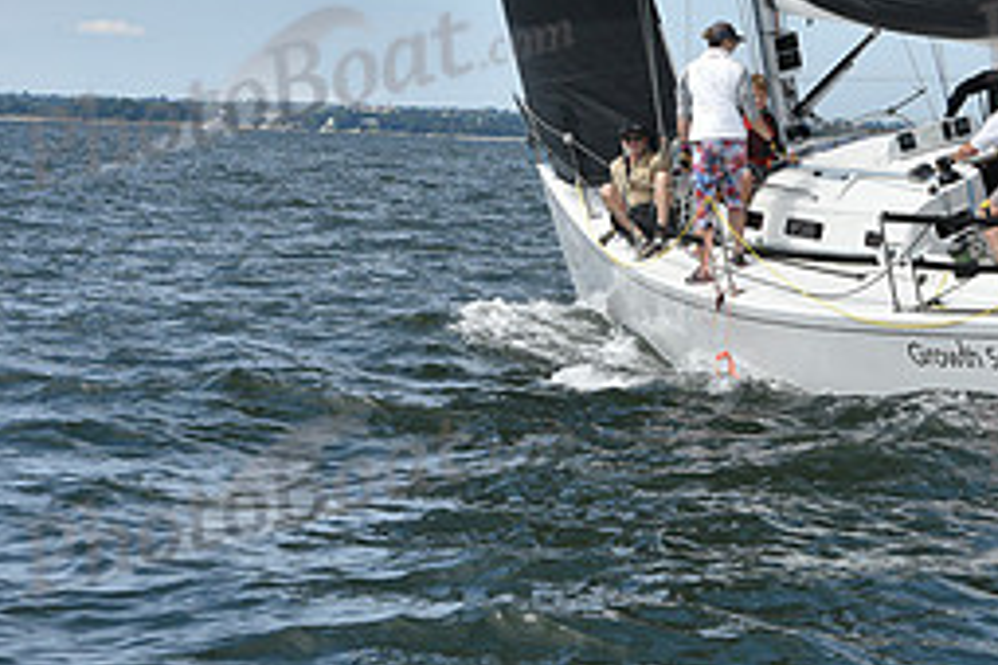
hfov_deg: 12.9
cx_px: 779
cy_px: 237
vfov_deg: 8.6
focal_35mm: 159
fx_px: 4407
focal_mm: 70
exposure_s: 1/1000
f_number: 9
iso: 320
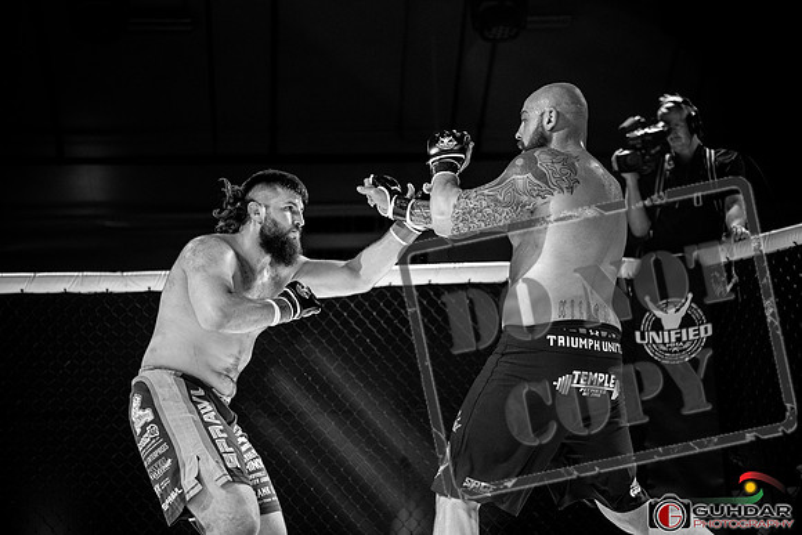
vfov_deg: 19.5
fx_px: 1560
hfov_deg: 28.8
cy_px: 268
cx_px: 401
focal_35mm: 70
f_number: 2.8
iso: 1400
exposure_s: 1/1000
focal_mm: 70
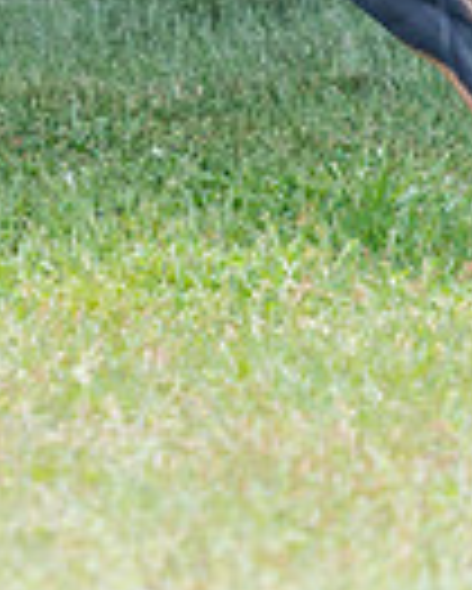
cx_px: -375
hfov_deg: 1.3
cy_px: -585
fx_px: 20529
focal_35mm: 1177
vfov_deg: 1.6
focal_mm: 200
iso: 125
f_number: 2.8
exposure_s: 1/800
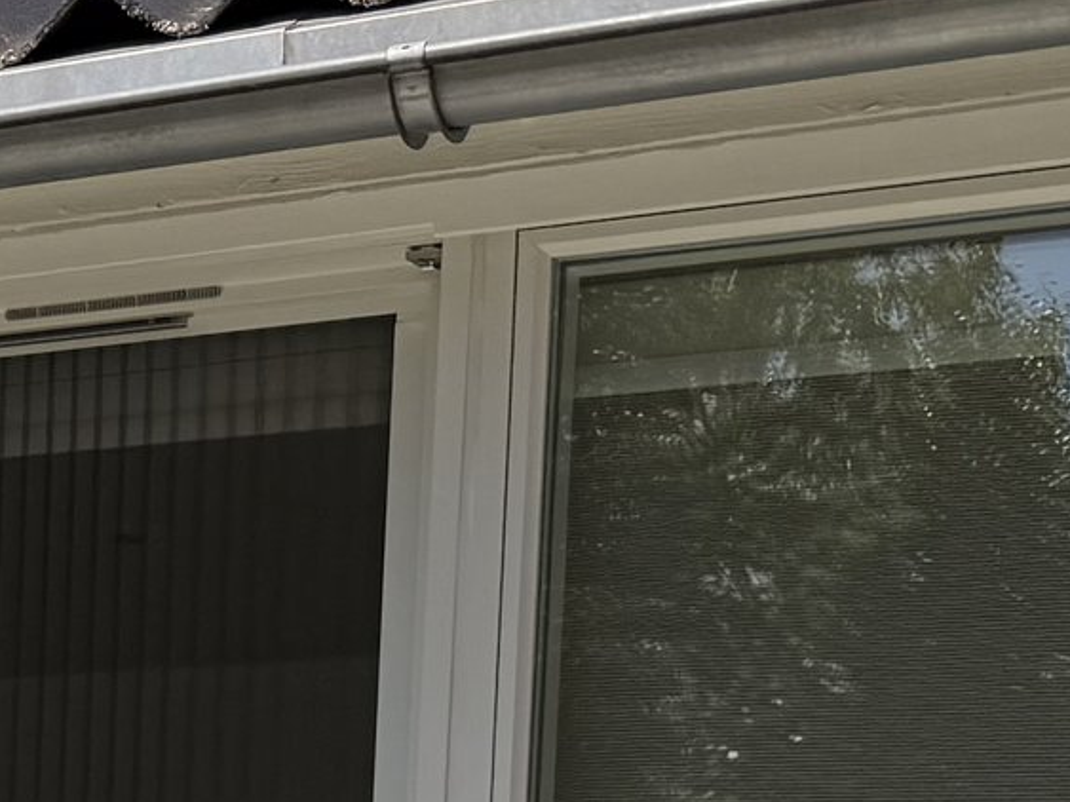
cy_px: 1336
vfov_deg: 11.0
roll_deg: -0.5
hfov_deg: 11.7
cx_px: -1699
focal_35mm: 128
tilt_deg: -2.3
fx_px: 3956
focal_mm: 6.76
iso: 80
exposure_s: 1/5319
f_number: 1.78
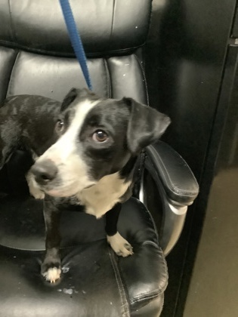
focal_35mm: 31
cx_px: 119
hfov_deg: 45.4
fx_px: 284
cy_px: 158
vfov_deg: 58.4
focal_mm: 3.3
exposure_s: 1/20
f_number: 2.4
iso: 800
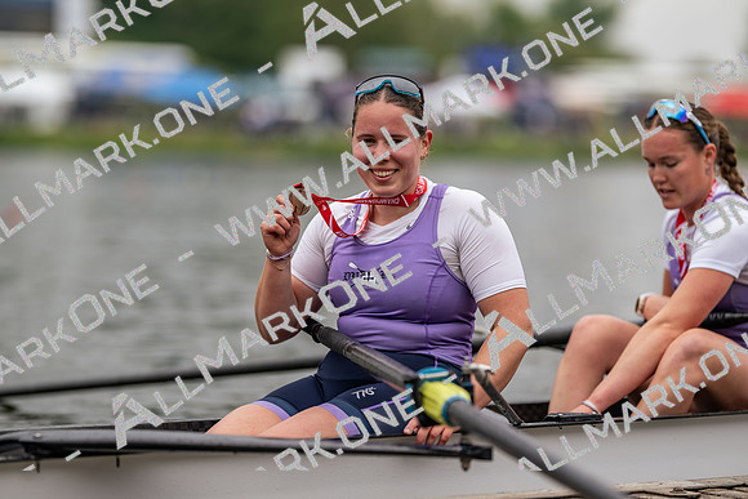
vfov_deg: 10.2
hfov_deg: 15.2
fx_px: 2806
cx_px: 374
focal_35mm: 135
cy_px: 250
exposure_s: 1/1600
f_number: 1.8
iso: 64
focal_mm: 135
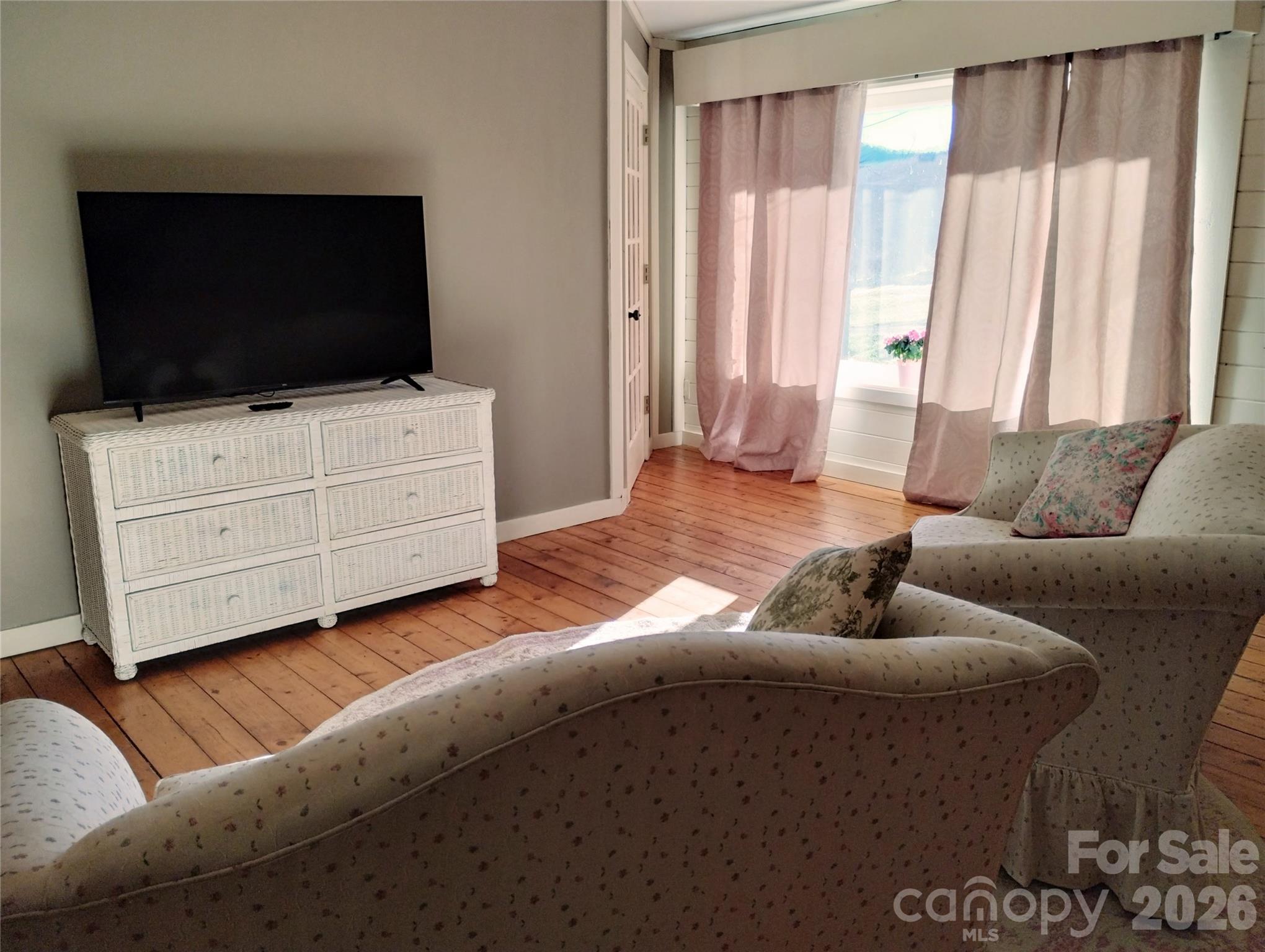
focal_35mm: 28
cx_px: 632
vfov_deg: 49.9
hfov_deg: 63.4
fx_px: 1025
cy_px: 476
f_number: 1.8
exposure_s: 1/120
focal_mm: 4.27
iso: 184
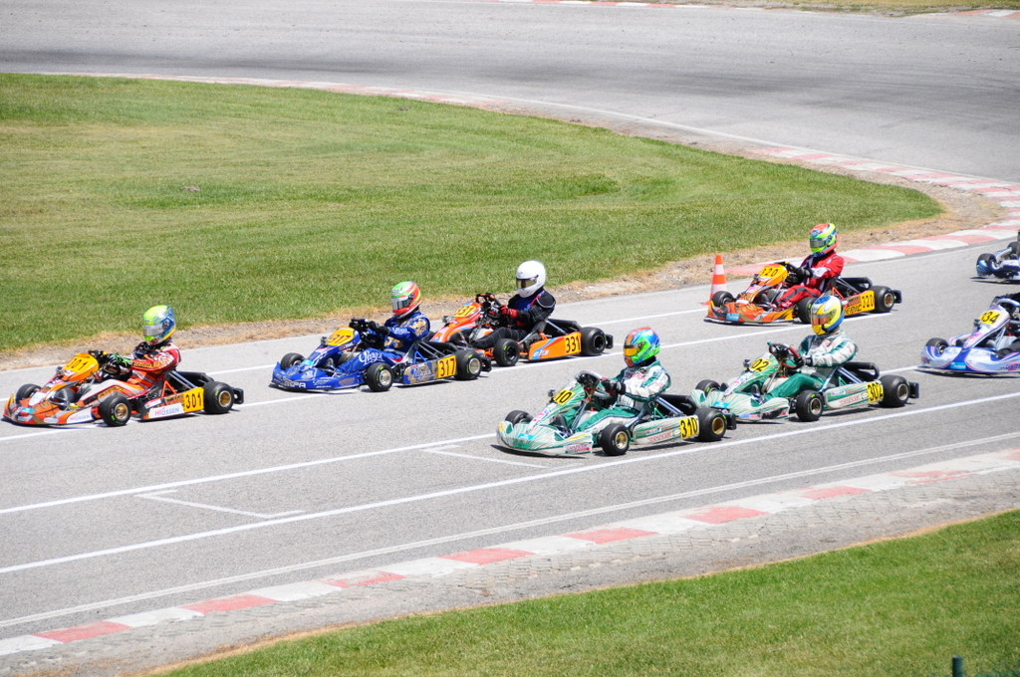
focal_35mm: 158
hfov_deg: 13.1
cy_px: 338
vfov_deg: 8.7
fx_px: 4457
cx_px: 510
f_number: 5.3
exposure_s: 1/2000
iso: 400
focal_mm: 105
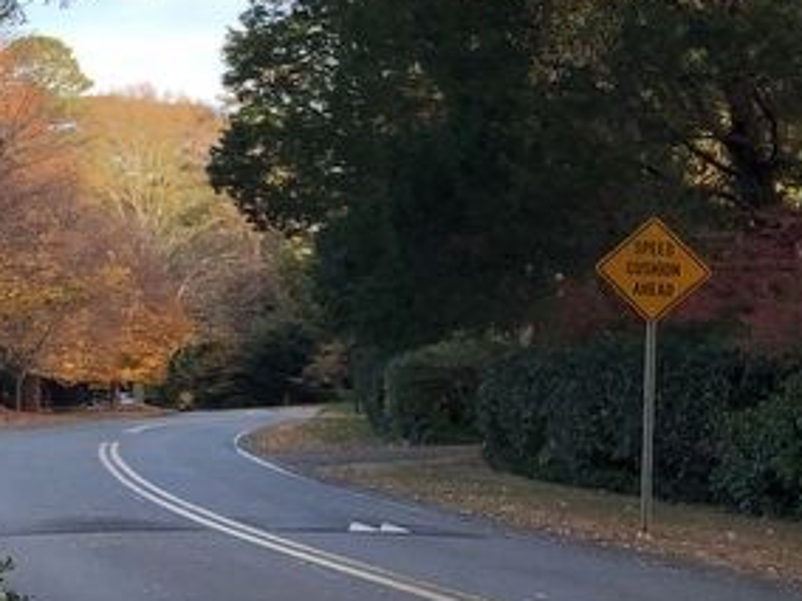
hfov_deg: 21.9
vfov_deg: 18.6
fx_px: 1830
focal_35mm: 79
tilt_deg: +4.1
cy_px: 175
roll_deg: -3.2
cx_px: -285
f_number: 1.8
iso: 25
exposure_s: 1/501
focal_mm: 4
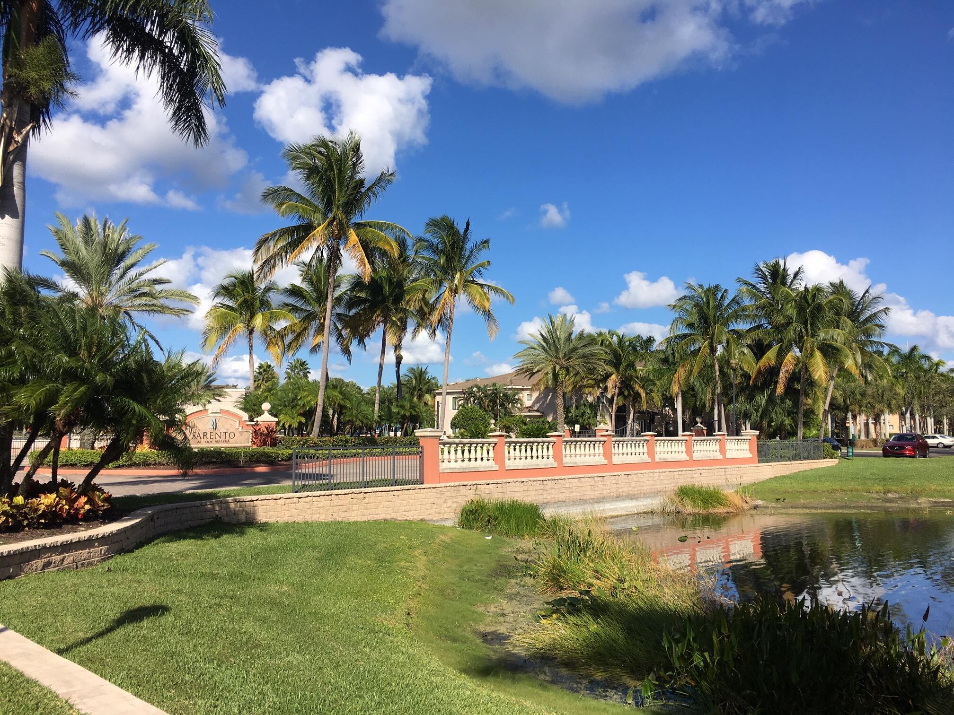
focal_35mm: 29
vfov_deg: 48.2
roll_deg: +0.3
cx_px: 477
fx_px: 799
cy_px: 358
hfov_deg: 61.7
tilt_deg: +5.9
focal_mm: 4.15
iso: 25
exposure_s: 1/2137
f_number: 2.2
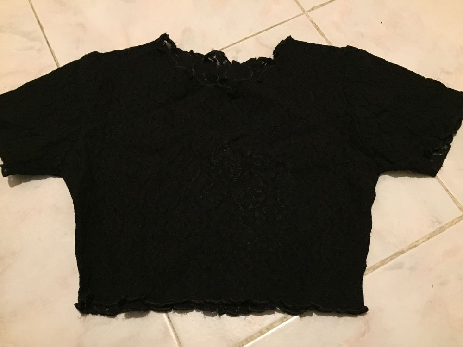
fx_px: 388
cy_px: 174
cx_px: 232
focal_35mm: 29
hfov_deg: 61.7
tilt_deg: -67.9
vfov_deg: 48.2
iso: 400
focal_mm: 4.15
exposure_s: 1/17
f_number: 2.2
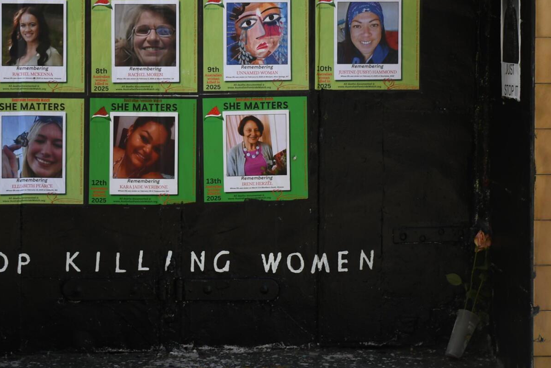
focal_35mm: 96
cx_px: 214
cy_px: 34
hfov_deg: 21.2
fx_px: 1469
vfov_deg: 14.1
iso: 200
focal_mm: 30
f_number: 4
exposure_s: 1/320
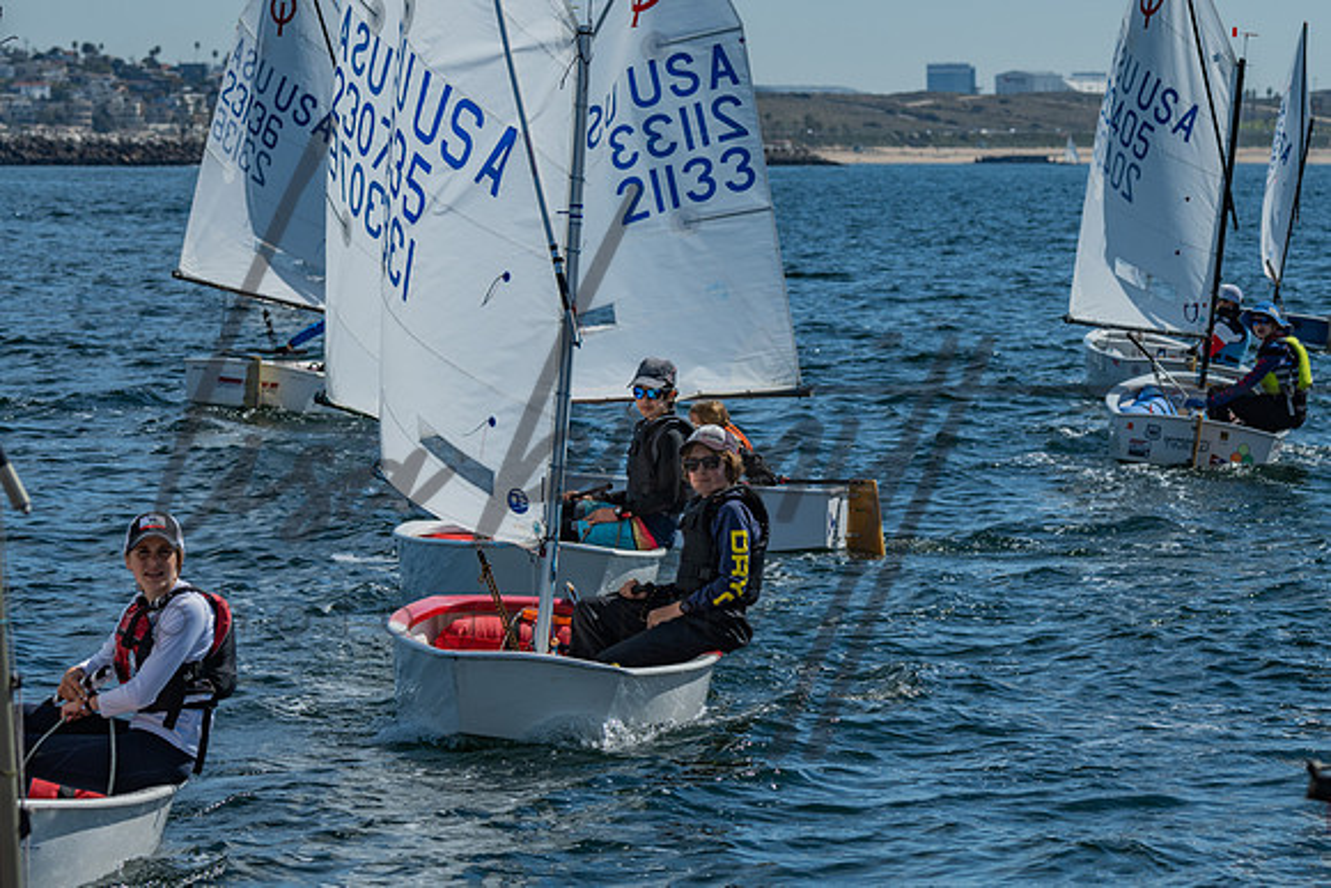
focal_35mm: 182
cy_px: 375
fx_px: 6732
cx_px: 566
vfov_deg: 7.5
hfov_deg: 11.3
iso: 100
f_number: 8
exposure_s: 1/640
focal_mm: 135
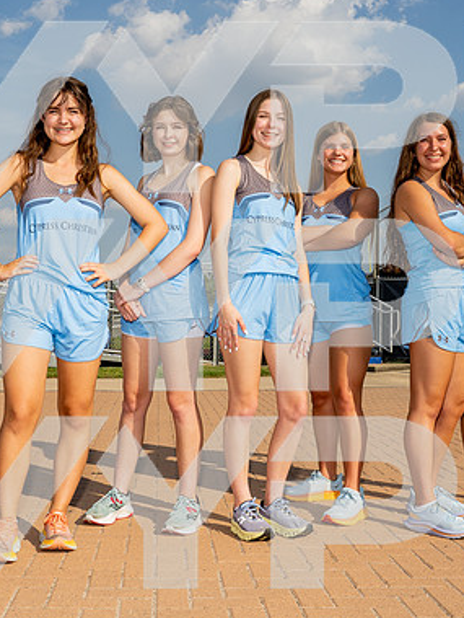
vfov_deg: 37.5
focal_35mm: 51
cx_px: 242
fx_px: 910
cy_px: 306
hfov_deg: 28.6
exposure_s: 1/250
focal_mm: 29
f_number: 11
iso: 125
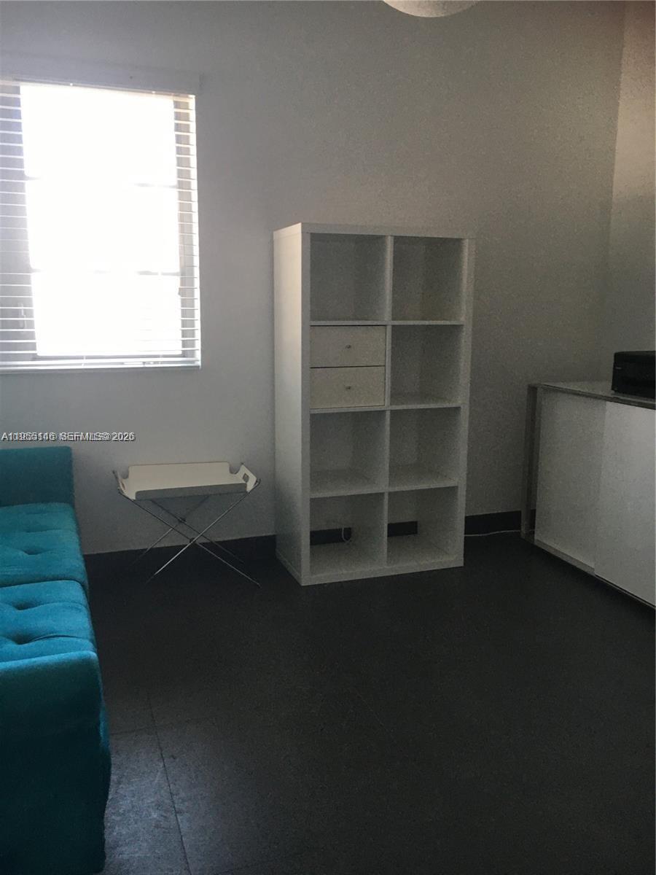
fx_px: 733
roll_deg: -2.3
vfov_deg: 61.7
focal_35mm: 29
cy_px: 438
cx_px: 328
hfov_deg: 48.2
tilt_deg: -8.2
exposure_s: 1/30
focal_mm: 4.15
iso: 40
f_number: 2.2
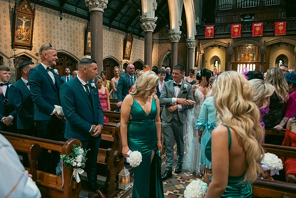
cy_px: 97
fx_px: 230
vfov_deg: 46.4
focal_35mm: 28
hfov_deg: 65.4
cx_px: 144
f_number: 3.5
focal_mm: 27
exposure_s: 1/160
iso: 1600
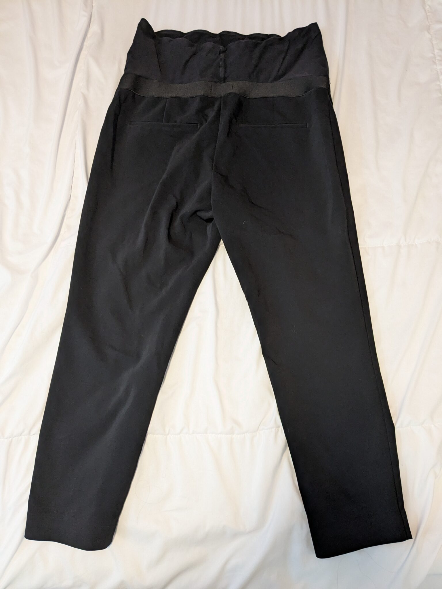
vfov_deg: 65.3
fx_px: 460
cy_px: 294
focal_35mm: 27
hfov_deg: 51.4
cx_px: 221
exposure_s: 1/24
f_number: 1.73
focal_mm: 4.38
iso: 315
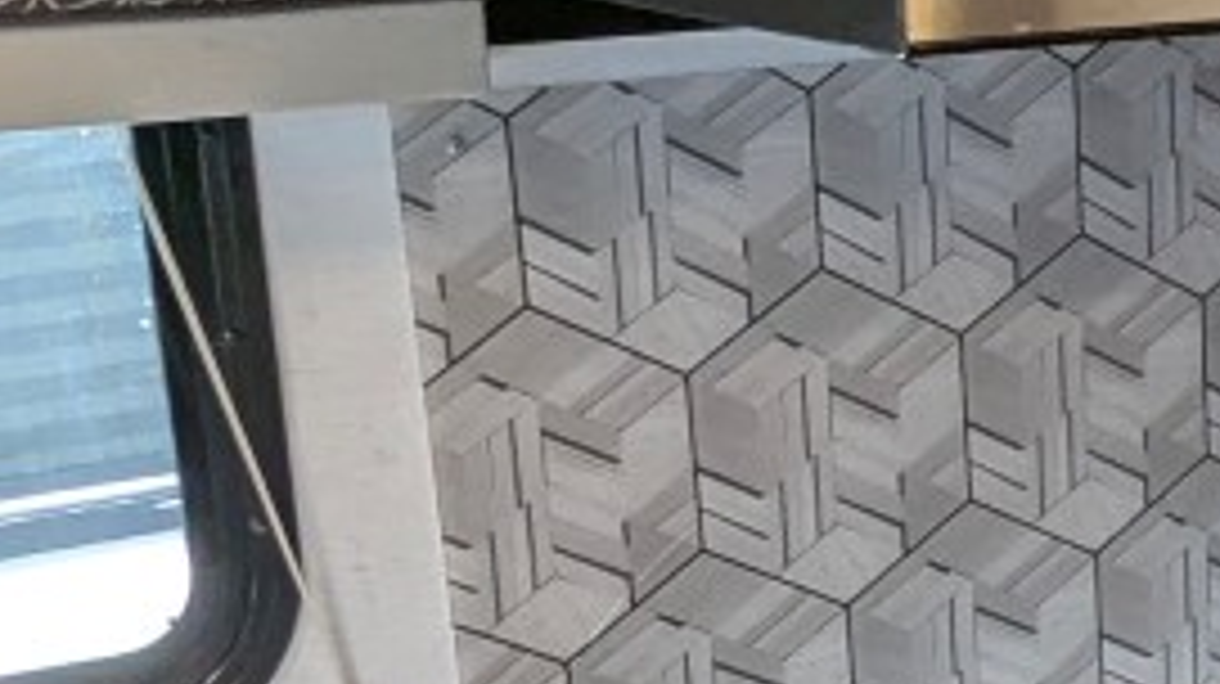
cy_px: 729
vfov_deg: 13.2
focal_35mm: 90
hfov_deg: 21.9
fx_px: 2909
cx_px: 1479
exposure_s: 1/80.1
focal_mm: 2.35
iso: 105
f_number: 2.2
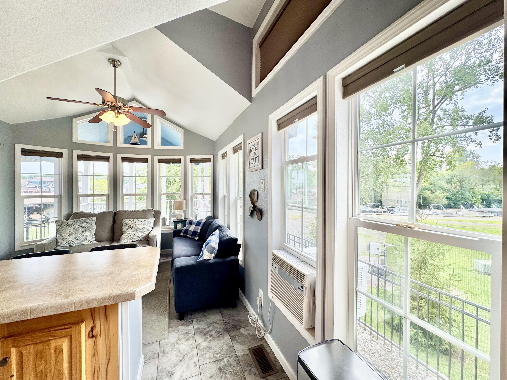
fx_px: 205
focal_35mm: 14
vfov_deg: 85.7
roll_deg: +0.0
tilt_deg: -1.7
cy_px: 190
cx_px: 254
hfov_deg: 102.1
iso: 40
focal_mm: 2.22
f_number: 2.2
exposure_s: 1/204
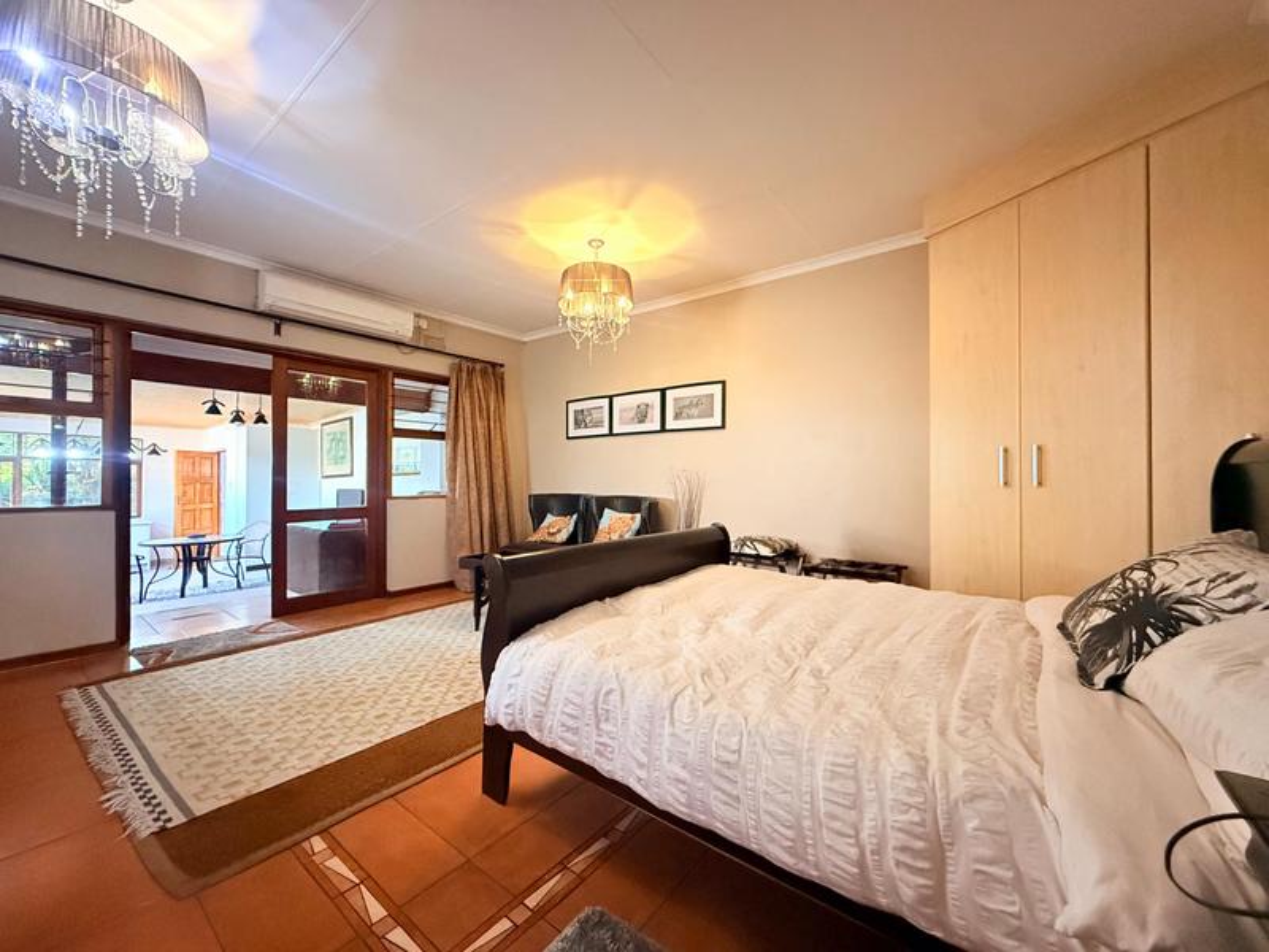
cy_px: 476
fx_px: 513
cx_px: 634
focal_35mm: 14
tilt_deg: +0.5
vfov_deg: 85.7
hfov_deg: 102.1
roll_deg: +0.2
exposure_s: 1/50
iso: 1000
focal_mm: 2.22
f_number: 2.2
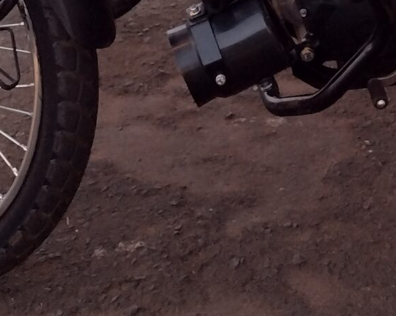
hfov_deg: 16.0
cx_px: 384
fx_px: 1382
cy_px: -247
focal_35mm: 118
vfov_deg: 12.0
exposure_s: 1/40
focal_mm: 4.71
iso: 125
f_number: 1.7
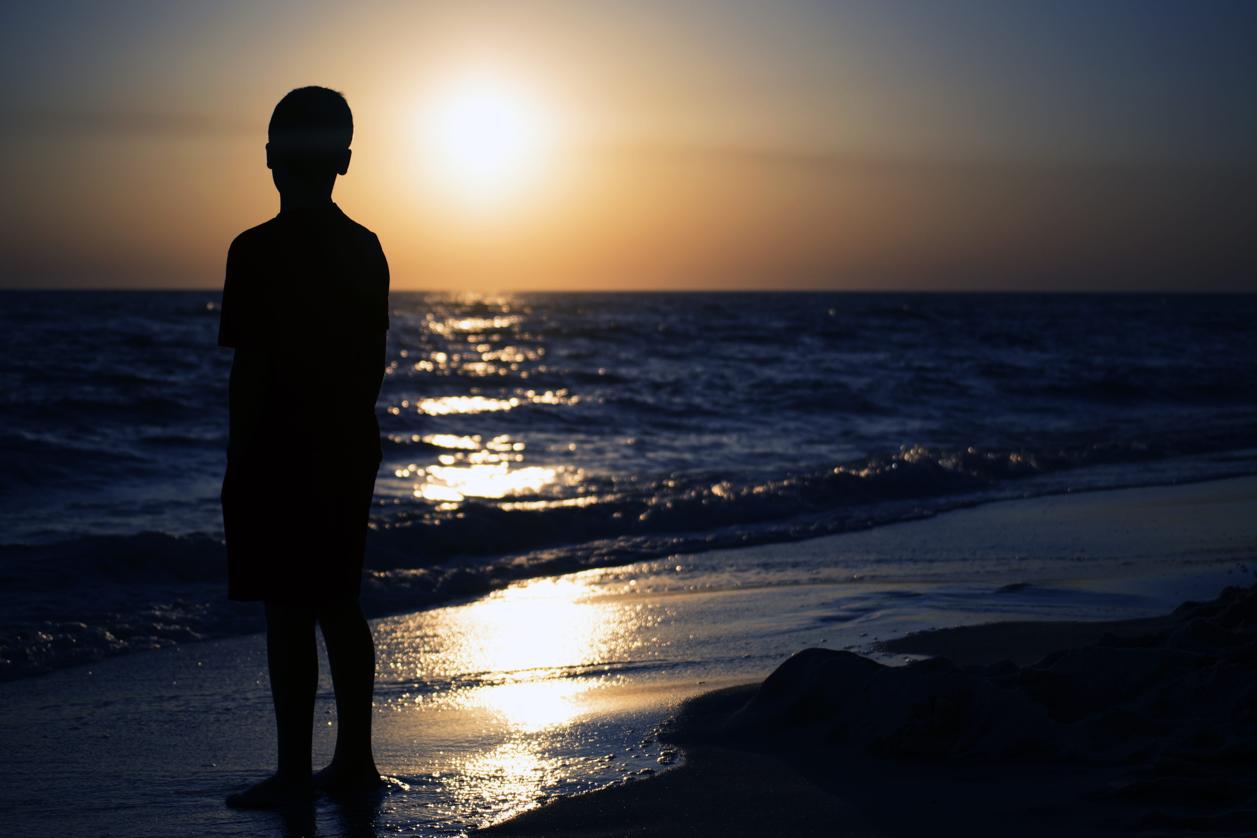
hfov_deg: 24.6
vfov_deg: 16.6
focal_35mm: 82
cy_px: 419
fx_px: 2880
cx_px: 628
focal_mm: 55
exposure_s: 1/4000
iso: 100
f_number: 4
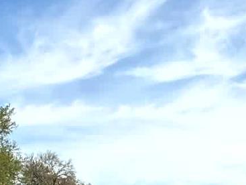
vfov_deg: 17.6
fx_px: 555
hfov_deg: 25.0
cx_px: 135
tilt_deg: -0.1
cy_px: 247
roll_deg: -0.3
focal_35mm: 78
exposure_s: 1/1961
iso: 50
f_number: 2.2
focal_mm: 2.22
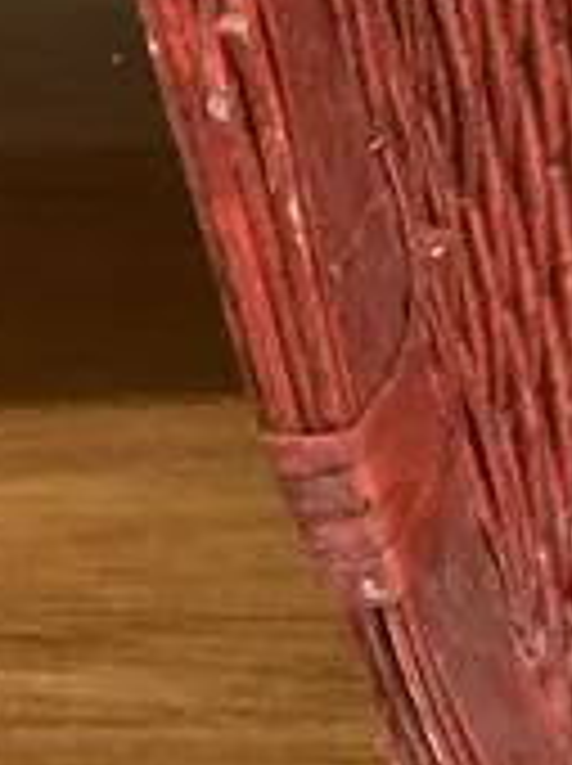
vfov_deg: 11.2
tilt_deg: -27.1
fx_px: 3733
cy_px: -418
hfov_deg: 8.1
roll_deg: +1.0
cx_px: 1338
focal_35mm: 169
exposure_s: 1/33
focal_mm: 3.99
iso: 320
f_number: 1.8
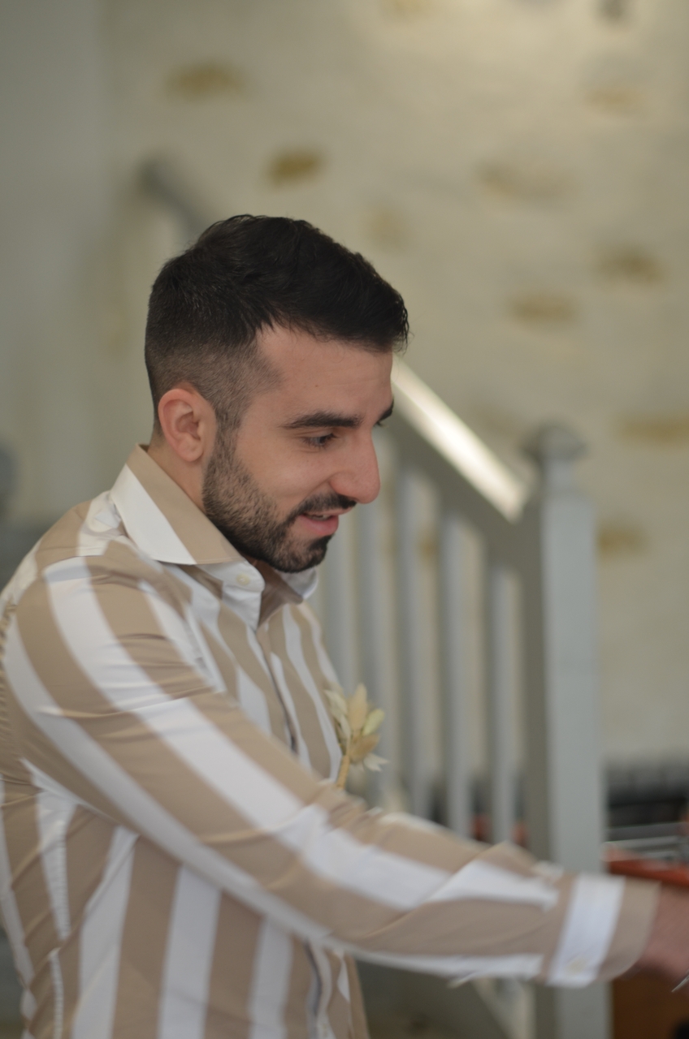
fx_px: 2162
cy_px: 520
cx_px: 344
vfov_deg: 27.0
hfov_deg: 18.1
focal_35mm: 75
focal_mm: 50
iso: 200
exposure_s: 1/60
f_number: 1.4
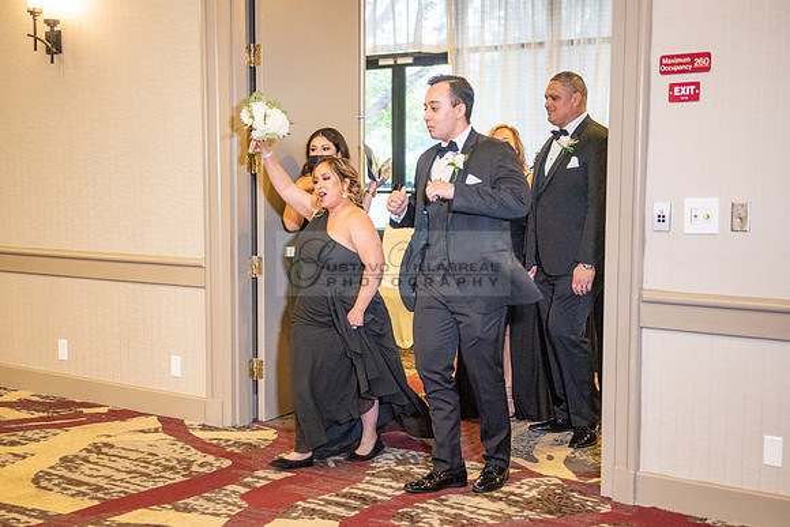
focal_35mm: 54
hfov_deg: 37.0
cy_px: 287
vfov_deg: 25.2
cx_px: 345
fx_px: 1178
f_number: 2.8
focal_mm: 45
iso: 1600
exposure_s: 1/125
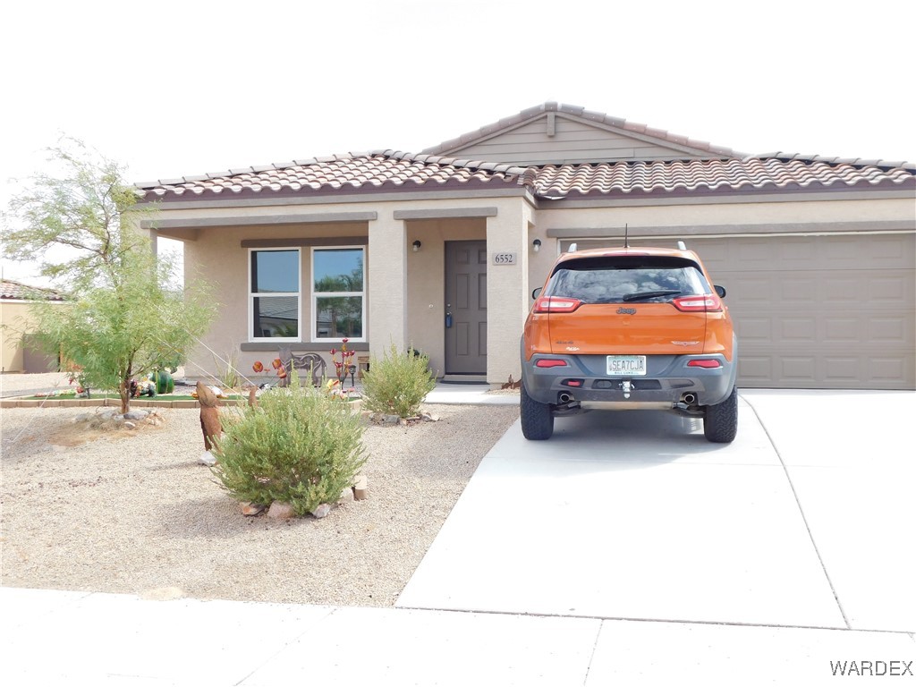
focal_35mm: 36
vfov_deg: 39.7
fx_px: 953
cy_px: 344
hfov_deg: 51.4
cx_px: 458
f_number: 3.5
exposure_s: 1/400
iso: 125
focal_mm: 6.3
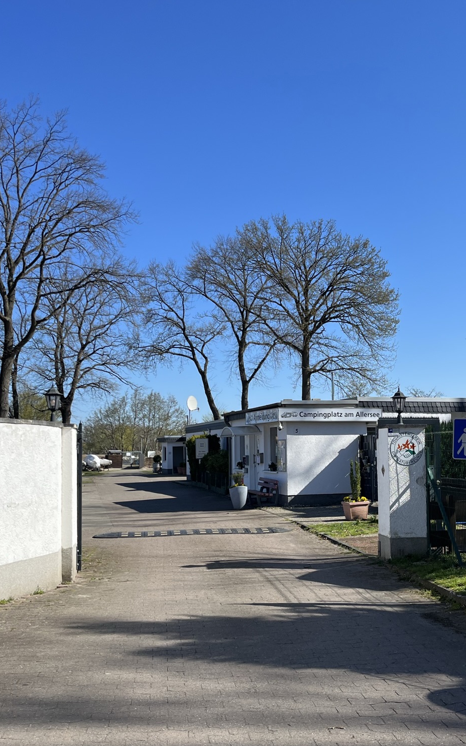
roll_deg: +0.4
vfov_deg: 51.3
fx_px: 772
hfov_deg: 33.5
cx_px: 284
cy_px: 431
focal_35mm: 38
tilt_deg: +2.0
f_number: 1.6
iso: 50
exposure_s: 1/2688
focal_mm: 5.1
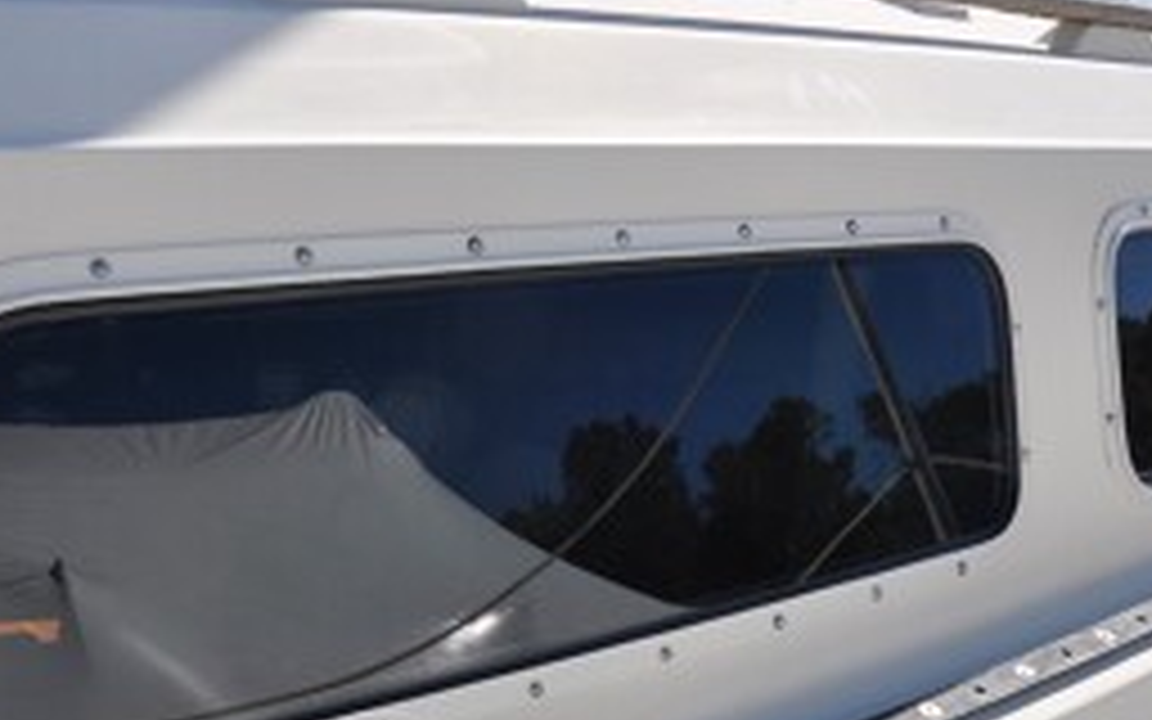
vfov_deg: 28.3
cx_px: 382
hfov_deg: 43.7
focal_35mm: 45
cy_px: 518
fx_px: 1413
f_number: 10
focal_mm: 18
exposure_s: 1/400
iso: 200
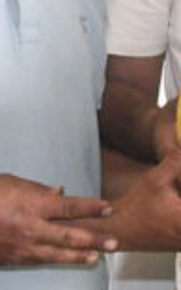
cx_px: 127
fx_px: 1356
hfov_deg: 7.6
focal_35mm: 172
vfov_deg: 12.0
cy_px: -39
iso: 16000
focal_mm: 23
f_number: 4.5
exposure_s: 1/200
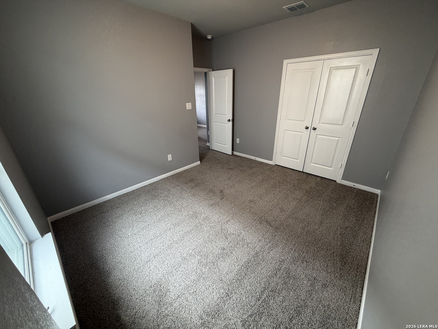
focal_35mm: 14
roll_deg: +1.2
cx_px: 219
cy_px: 164
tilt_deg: -23.2
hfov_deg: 102.1
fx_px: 177
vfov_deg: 85.7
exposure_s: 1/60
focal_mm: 2.22
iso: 160
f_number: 2.2
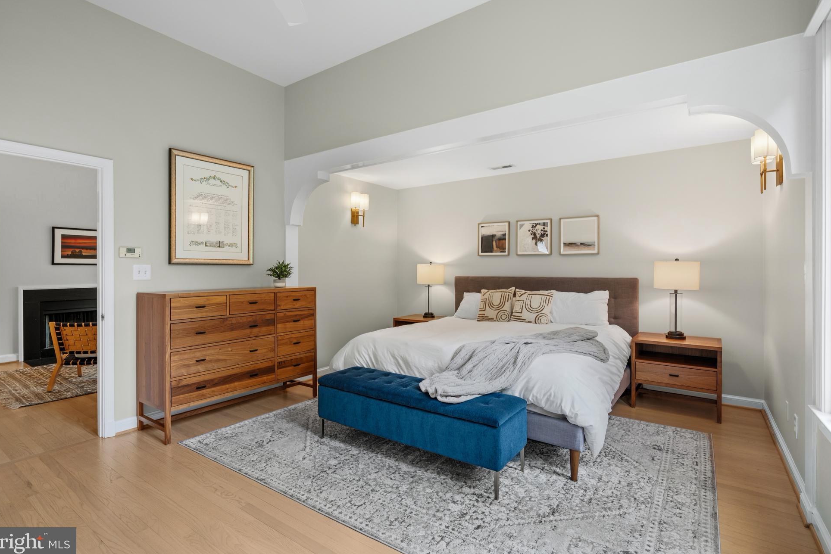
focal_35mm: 17
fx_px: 392
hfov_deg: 93.3
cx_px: 422
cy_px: 265
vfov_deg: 70.4
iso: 800
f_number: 4
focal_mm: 16
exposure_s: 1/10
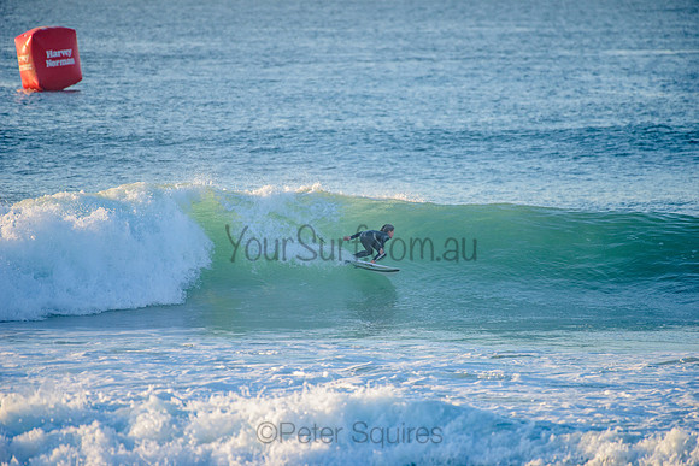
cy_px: 233
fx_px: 9710
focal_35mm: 500
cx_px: 350
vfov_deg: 2.8
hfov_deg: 4.1
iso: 360
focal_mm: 500
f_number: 5.6
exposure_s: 1/1250
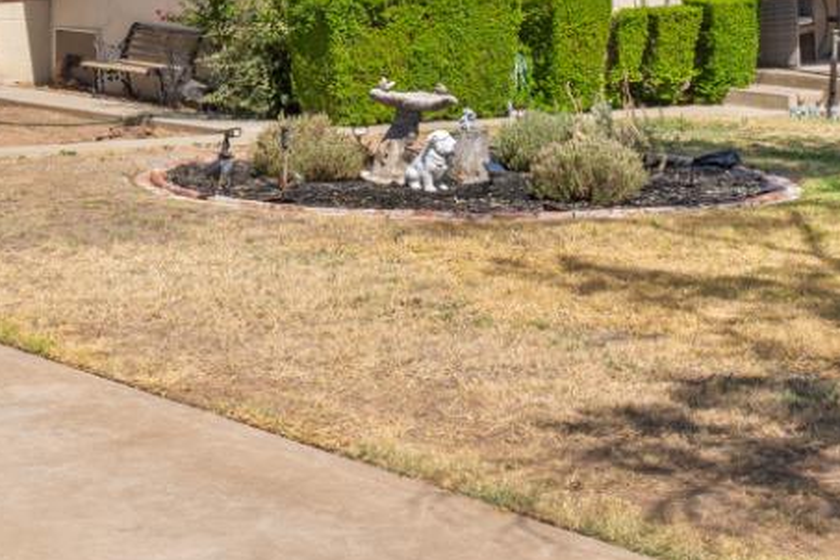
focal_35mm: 99
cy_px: -148
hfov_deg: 20.6
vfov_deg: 13.4
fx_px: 2305
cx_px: 282
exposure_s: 1/80
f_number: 8
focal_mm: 19.9
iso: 100
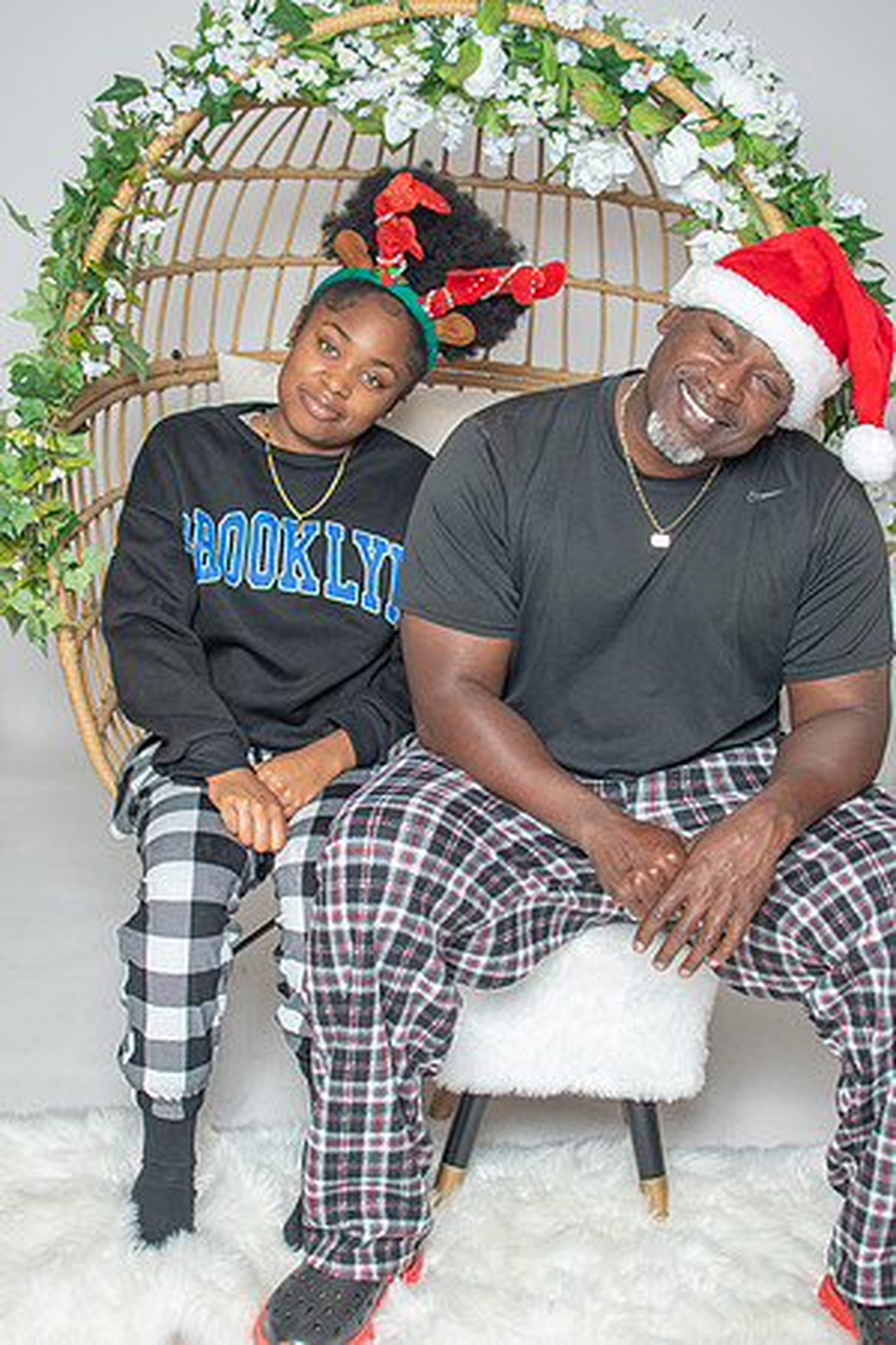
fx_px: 1941
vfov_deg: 38.2
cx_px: 448
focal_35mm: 52
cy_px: 672
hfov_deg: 26.0
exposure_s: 1/250
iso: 100
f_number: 3.2
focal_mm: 35
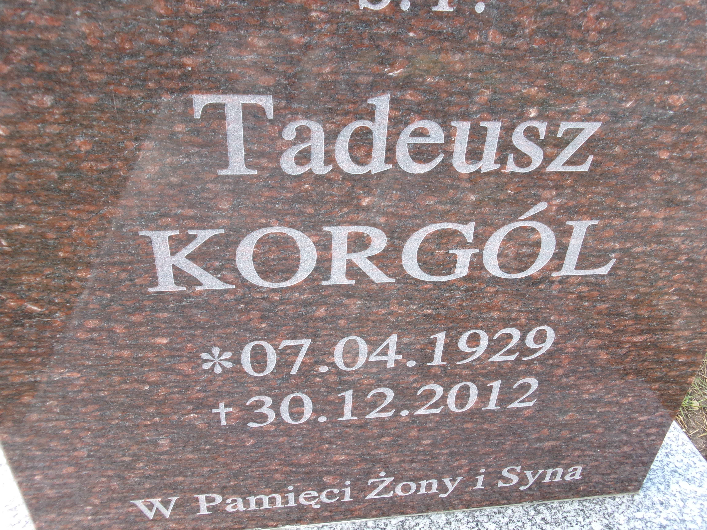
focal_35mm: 28
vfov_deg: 49.7
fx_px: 572
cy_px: 265
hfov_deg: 63.4
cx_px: 354
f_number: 3.9
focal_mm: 5.1
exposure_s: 1/75
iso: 100
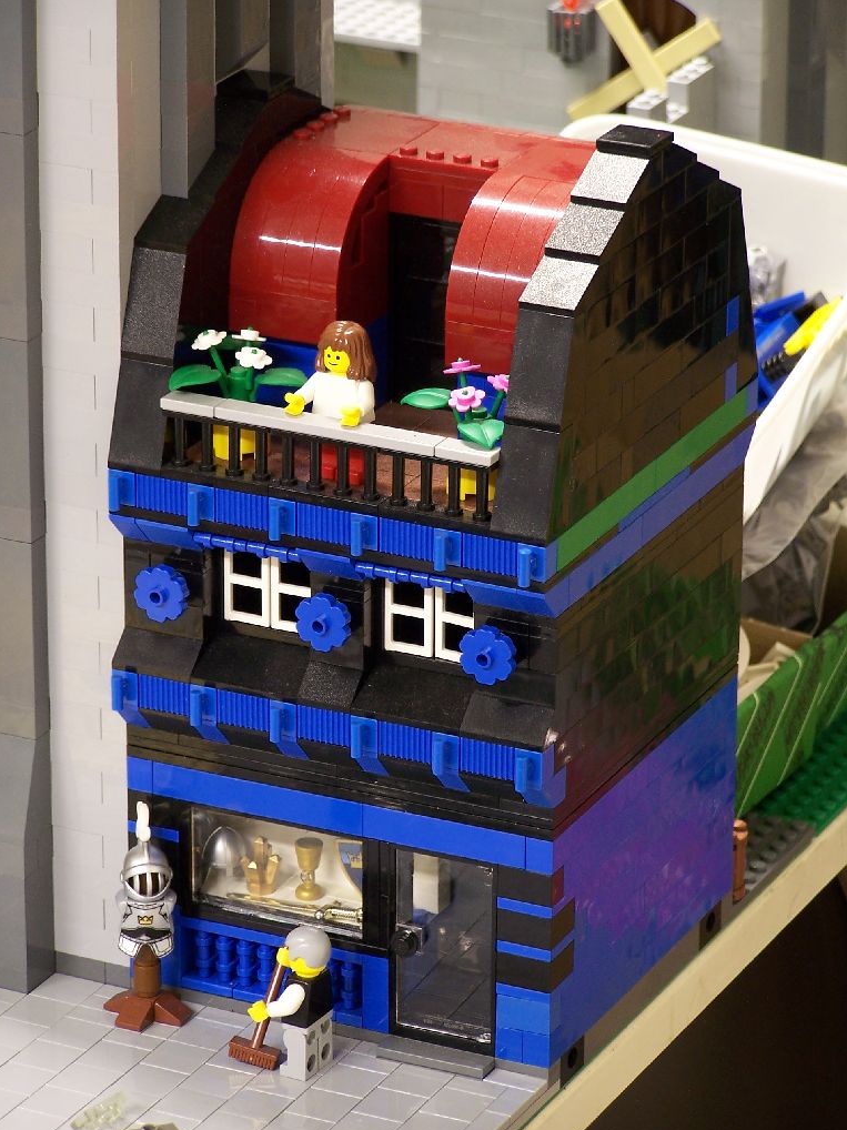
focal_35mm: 170
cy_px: 567
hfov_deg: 8.7
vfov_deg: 11.6
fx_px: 5549
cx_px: 422
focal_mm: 28
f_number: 3.2
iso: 80
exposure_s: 1/2
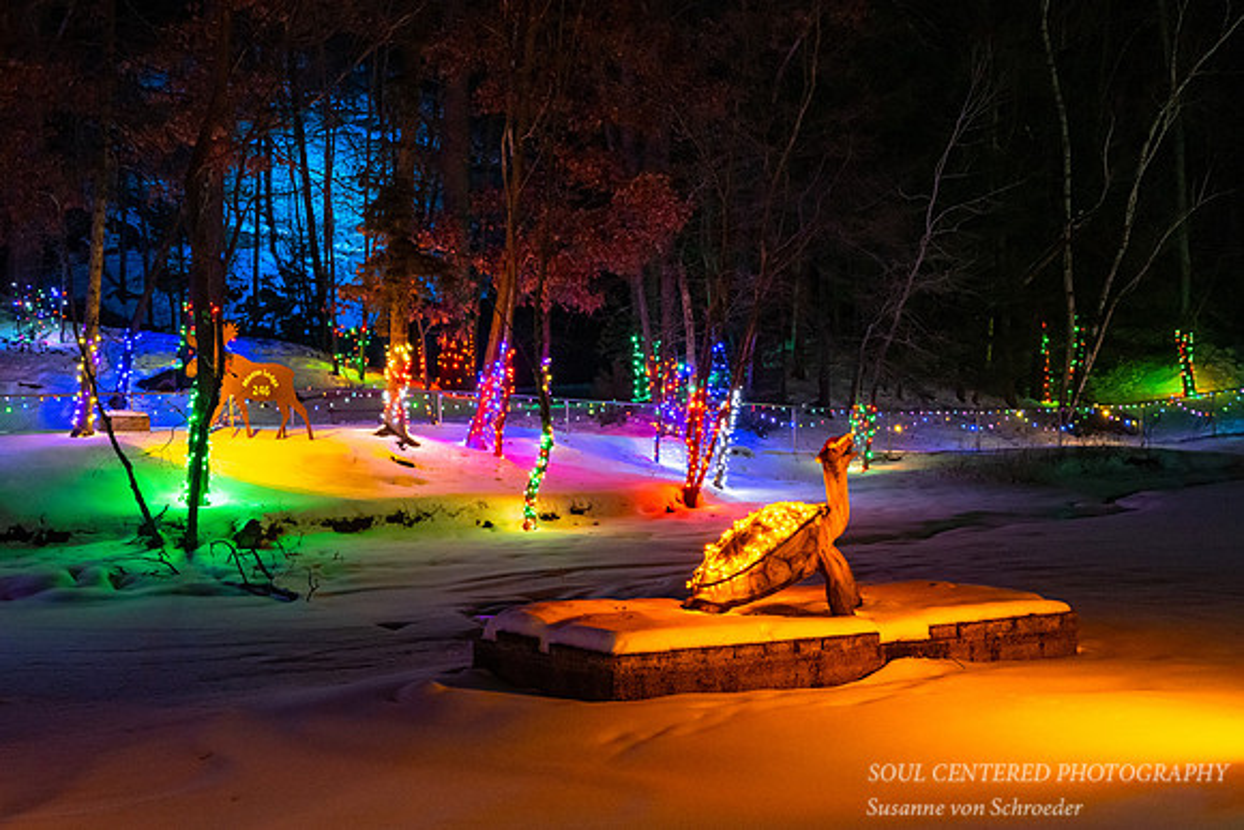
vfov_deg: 23.9
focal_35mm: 57
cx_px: 619
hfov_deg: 35.3
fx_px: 1957
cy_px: 408
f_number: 6.3
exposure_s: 1/15
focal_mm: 50
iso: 6400
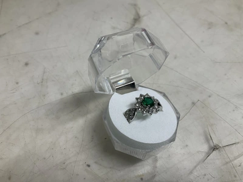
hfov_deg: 61.7
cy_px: 91
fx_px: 204
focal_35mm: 29
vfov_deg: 48.2
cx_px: 122
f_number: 1.8
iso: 40
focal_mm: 3
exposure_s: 1/120
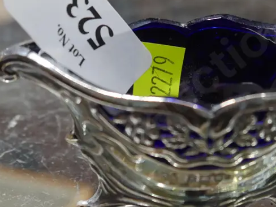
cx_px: 186
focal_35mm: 105
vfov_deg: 14.1
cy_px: 94
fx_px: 837
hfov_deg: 18.7
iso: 1000
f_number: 5.3
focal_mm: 25
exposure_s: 1/60
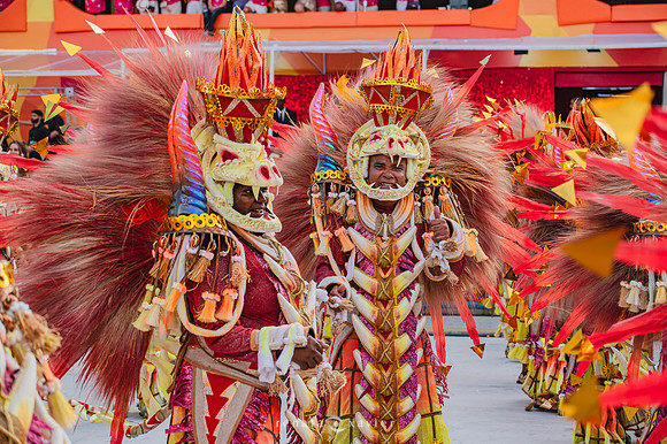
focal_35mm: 70
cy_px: 222
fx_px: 1296
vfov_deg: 19.4
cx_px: 334
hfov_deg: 28.9
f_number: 5.6
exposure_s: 1/1600
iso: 640
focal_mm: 70
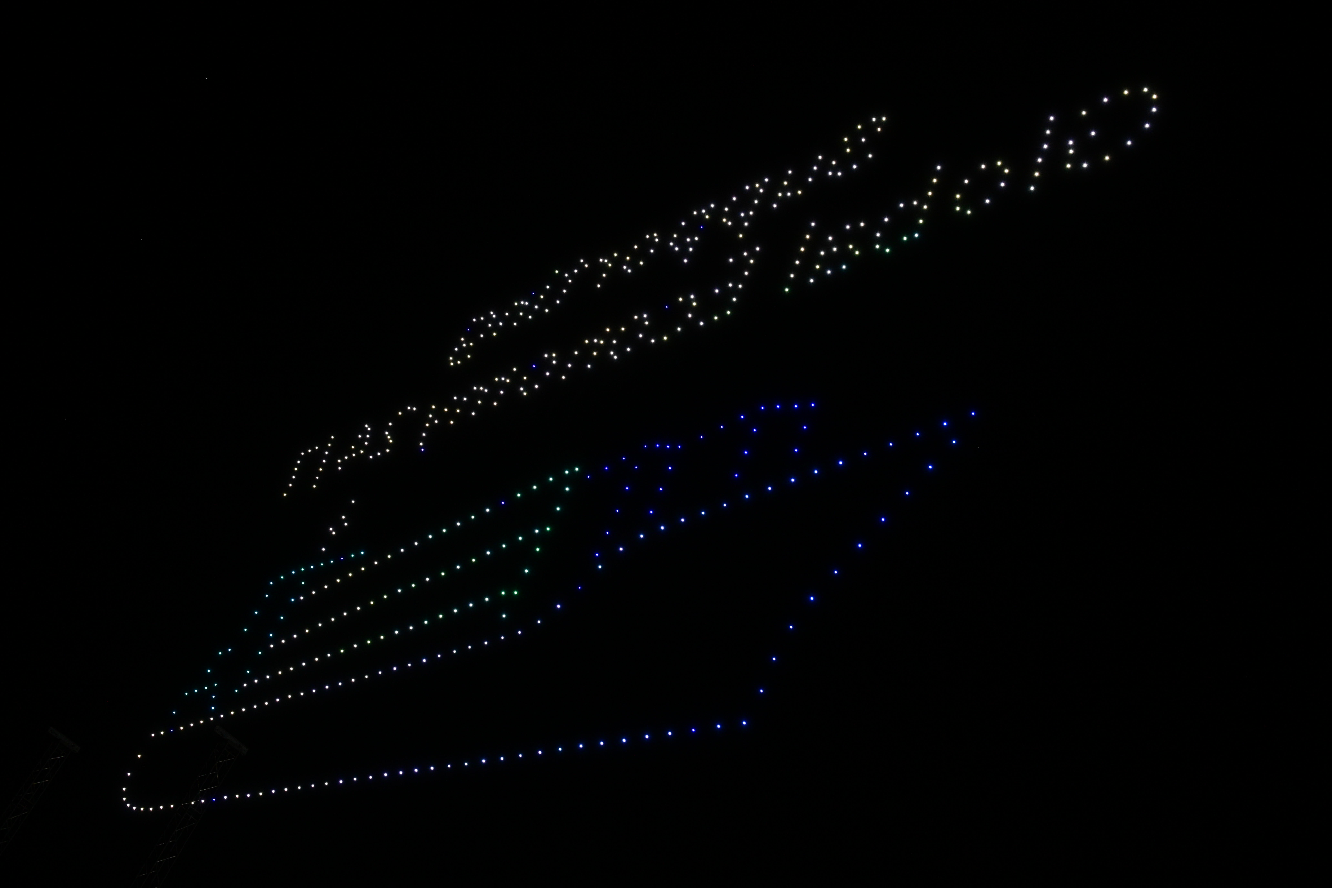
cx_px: 666
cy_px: 444
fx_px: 1295
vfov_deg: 37.9
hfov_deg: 54.4
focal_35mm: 35
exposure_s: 1/100
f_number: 4
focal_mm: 35
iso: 1600
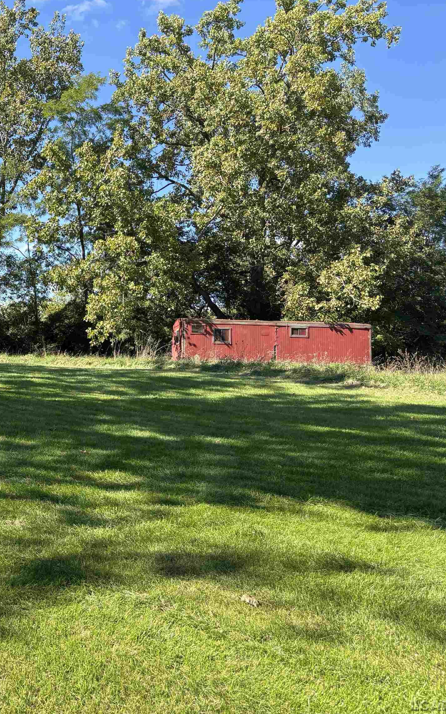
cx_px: -24
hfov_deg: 31.2
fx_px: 720
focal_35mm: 37
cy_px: 356
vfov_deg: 52.7
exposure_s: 1/799
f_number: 1.6
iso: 50
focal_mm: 5.96
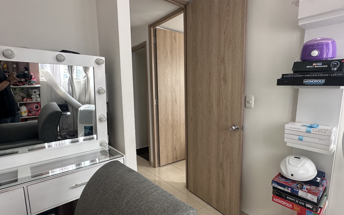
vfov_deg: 62.2
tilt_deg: -7.0
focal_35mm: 19
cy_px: 113
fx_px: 178
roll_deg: -0.1
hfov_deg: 87.9
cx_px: 181
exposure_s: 1/99
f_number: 2.2
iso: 80
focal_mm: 2.22
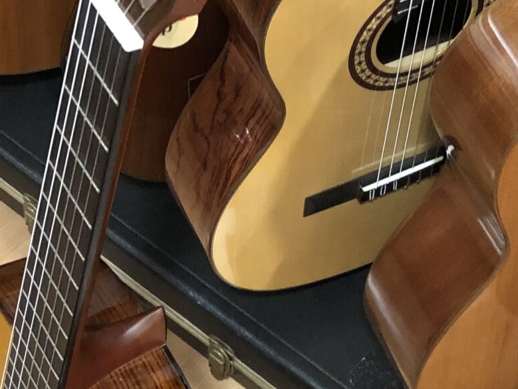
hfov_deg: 20.9
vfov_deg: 16.0
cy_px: 255
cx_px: 55
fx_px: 1376
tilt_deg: -56.6
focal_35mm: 92
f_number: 1.8
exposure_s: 1/13
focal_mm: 3.99
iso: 100
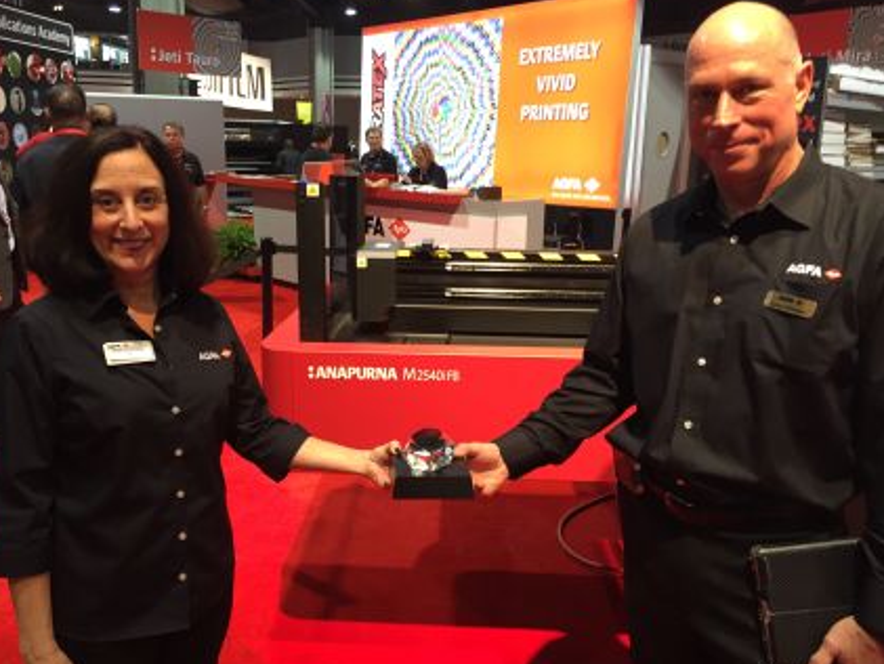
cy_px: 324
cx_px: 424
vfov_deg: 45.5
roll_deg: -1.6
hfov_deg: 58.3
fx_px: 792
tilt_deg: -12.5
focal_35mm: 31
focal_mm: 4.15
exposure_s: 1/30
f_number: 2.2
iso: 160
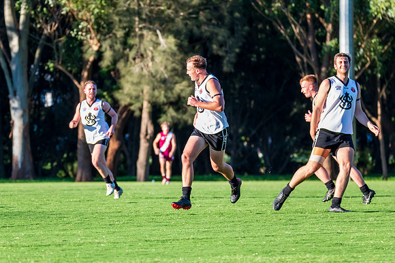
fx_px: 3455
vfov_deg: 4.4
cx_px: 179
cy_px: 113
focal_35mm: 315
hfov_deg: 6.5
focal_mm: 240
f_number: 6.3
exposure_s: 1/1000
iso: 1000
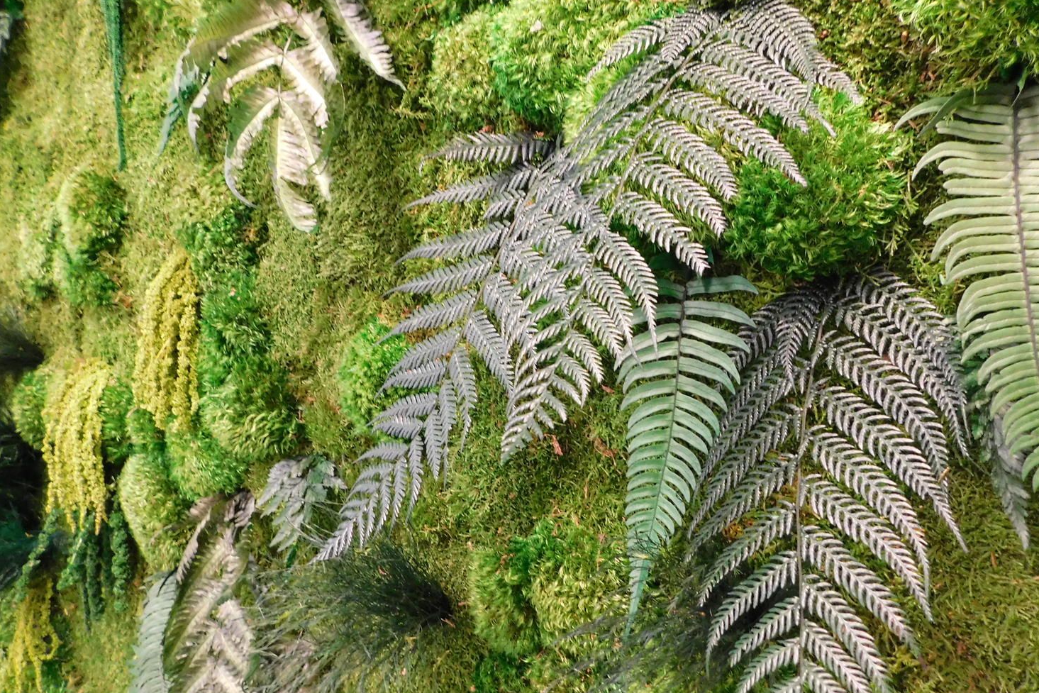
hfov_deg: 73.7
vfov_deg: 53.1
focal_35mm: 24
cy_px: 318
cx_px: 520
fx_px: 693
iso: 640
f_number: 3
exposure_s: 1/8
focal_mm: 4
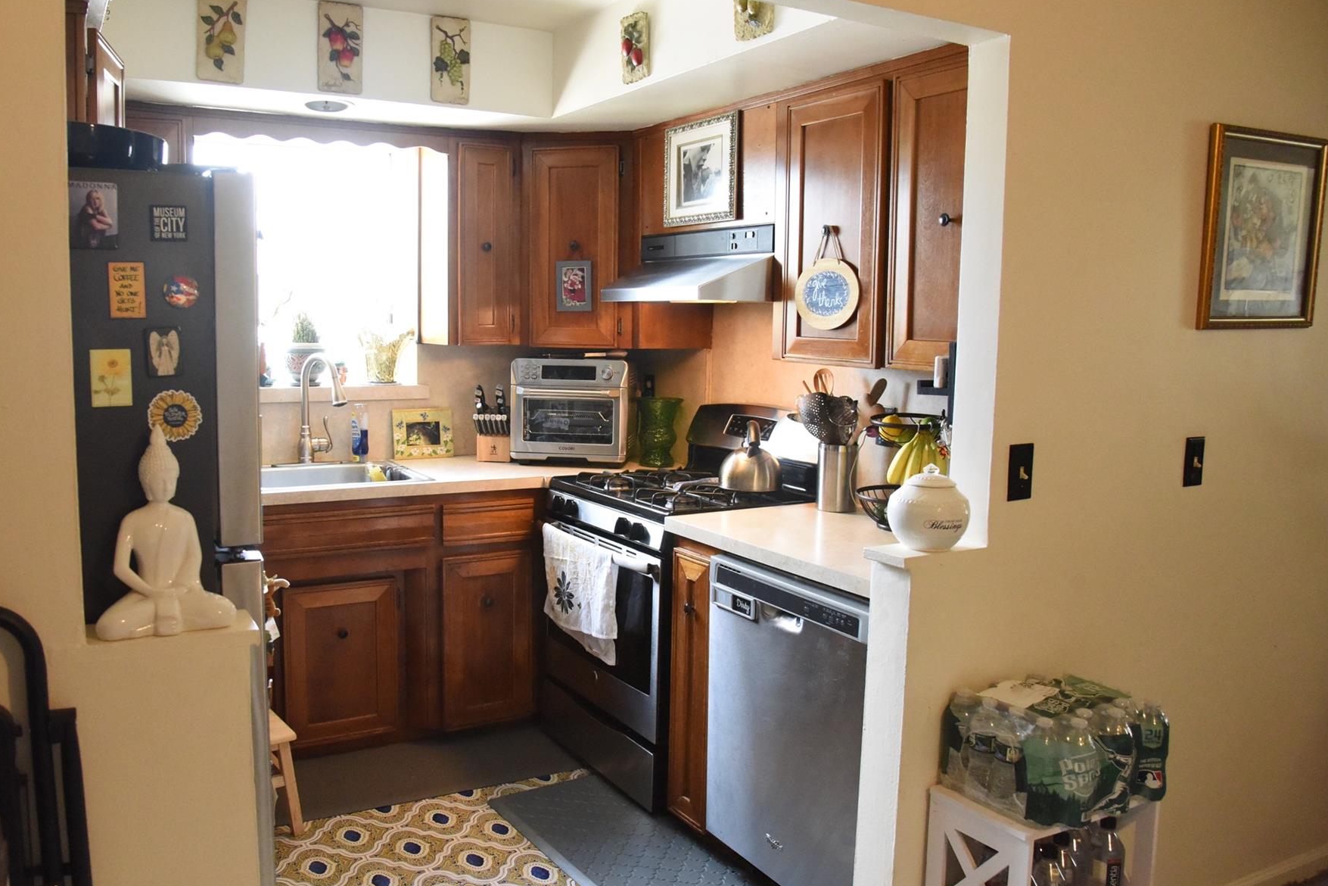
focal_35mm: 28
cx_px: 564
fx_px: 1033
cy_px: 439
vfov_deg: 46.4
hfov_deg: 65.1
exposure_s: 1/125
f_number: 5.6
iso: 8000
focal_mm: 24
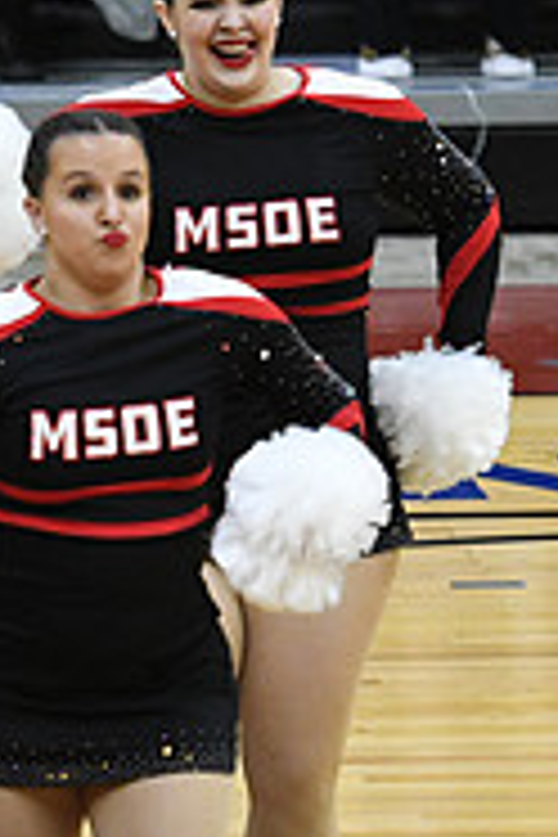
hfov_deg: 2.4
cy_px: 691
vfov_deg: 3.6
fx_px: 13275
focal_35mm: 571
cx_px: -724
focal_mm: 122
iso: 3200
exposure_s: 1/400
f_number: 2.8
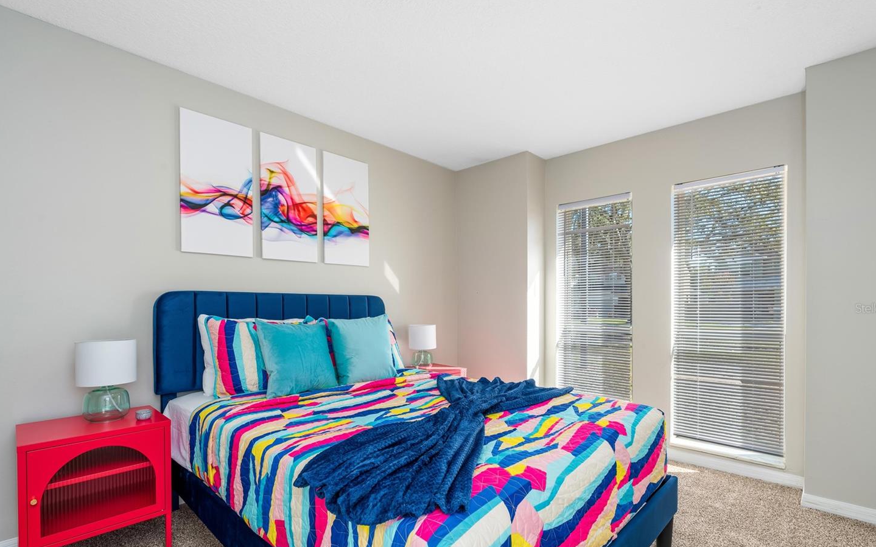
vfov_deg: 67.0
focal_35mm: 17
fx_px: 411
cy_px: 308
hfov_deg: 93.6
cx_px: 422
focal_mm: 15.2
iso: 100
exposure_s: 1/60
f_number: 10
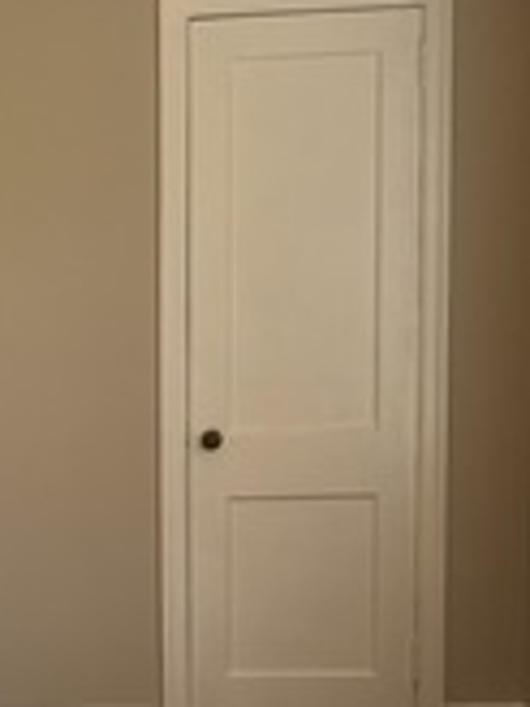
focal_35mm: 106
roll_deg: +0.5
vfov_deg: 18.3
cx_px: -220
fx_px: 2164
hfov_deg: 13.3
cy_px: 627
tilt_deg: -9.6
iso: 50
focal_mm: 5.96
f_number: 1.6
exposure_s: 1/865
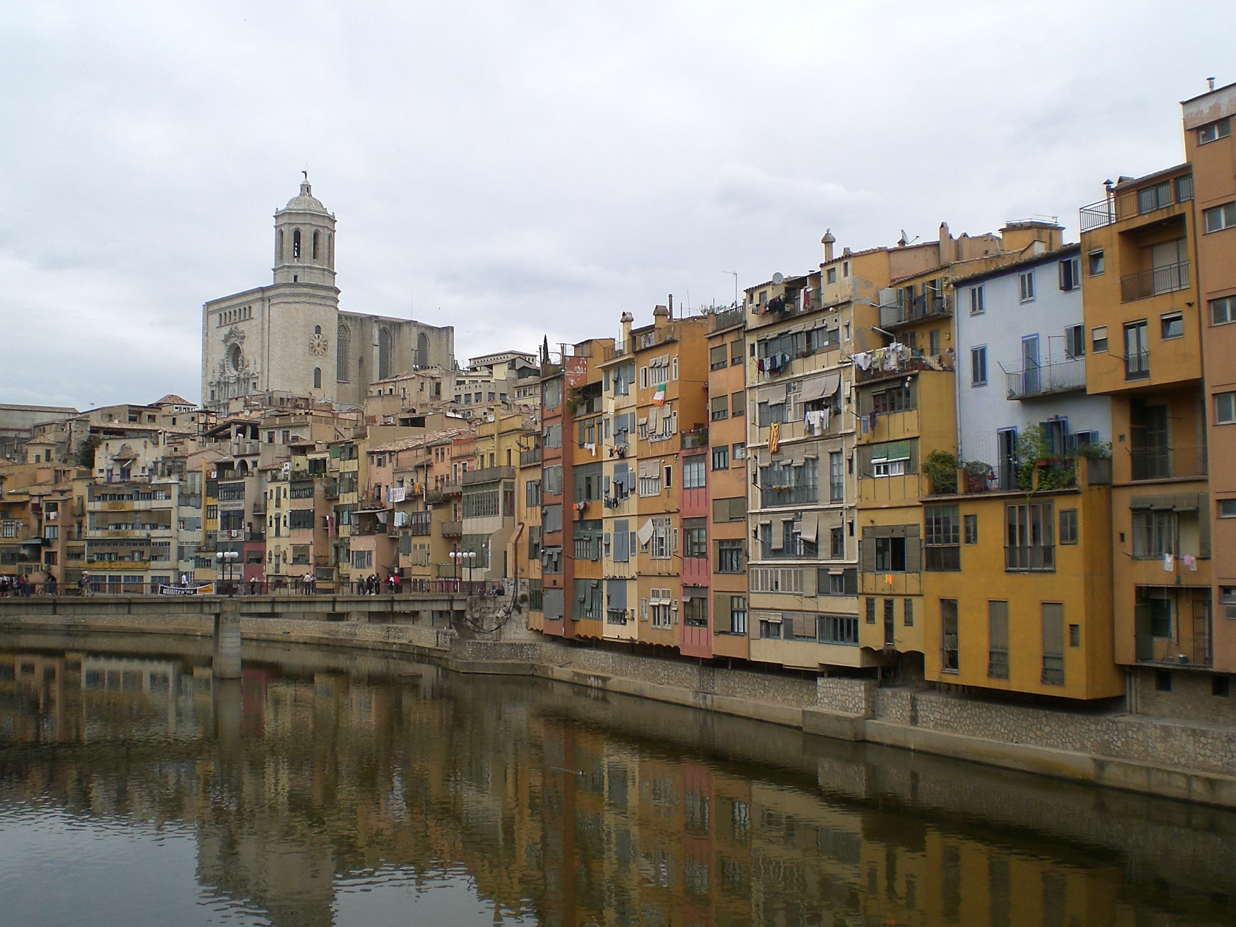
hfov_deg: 47.9
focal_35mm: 39
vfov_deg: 36.8
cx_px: 602
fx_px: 1393
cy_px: 453
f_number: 4.4
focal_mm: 6.3
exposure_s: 1/320
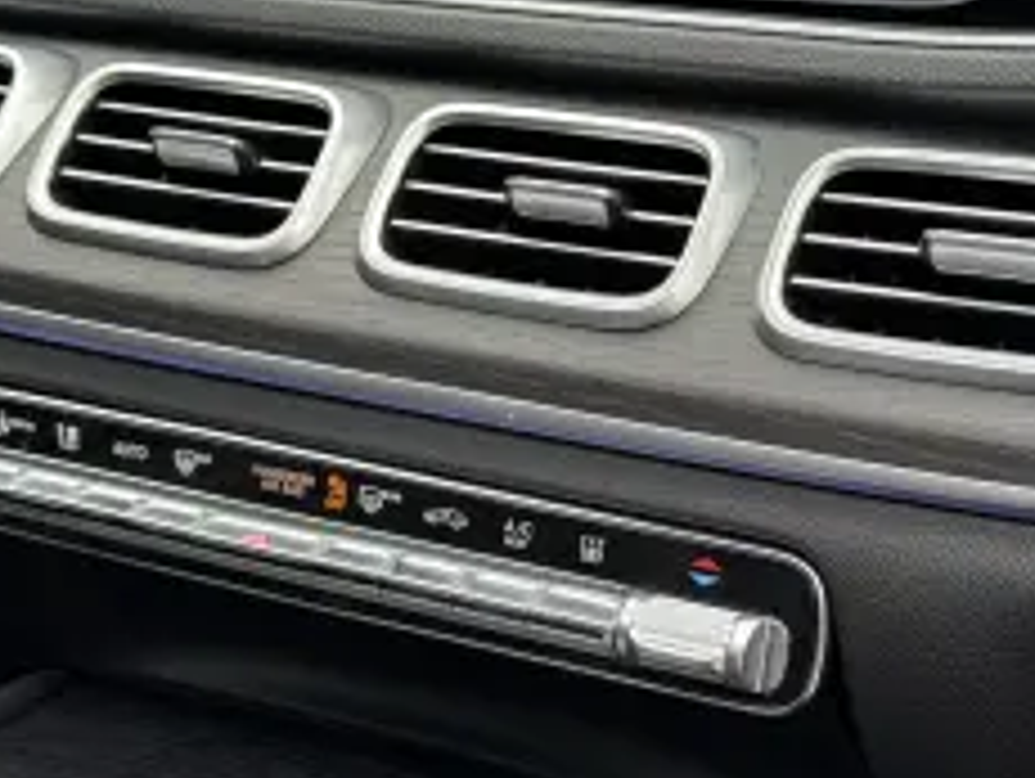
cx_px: 459
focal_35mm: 75
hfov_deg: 25.9
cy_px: 495
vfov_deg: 19.6
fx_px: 2245
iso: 50
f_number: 1.78
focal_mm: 6.76
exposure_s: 1/121
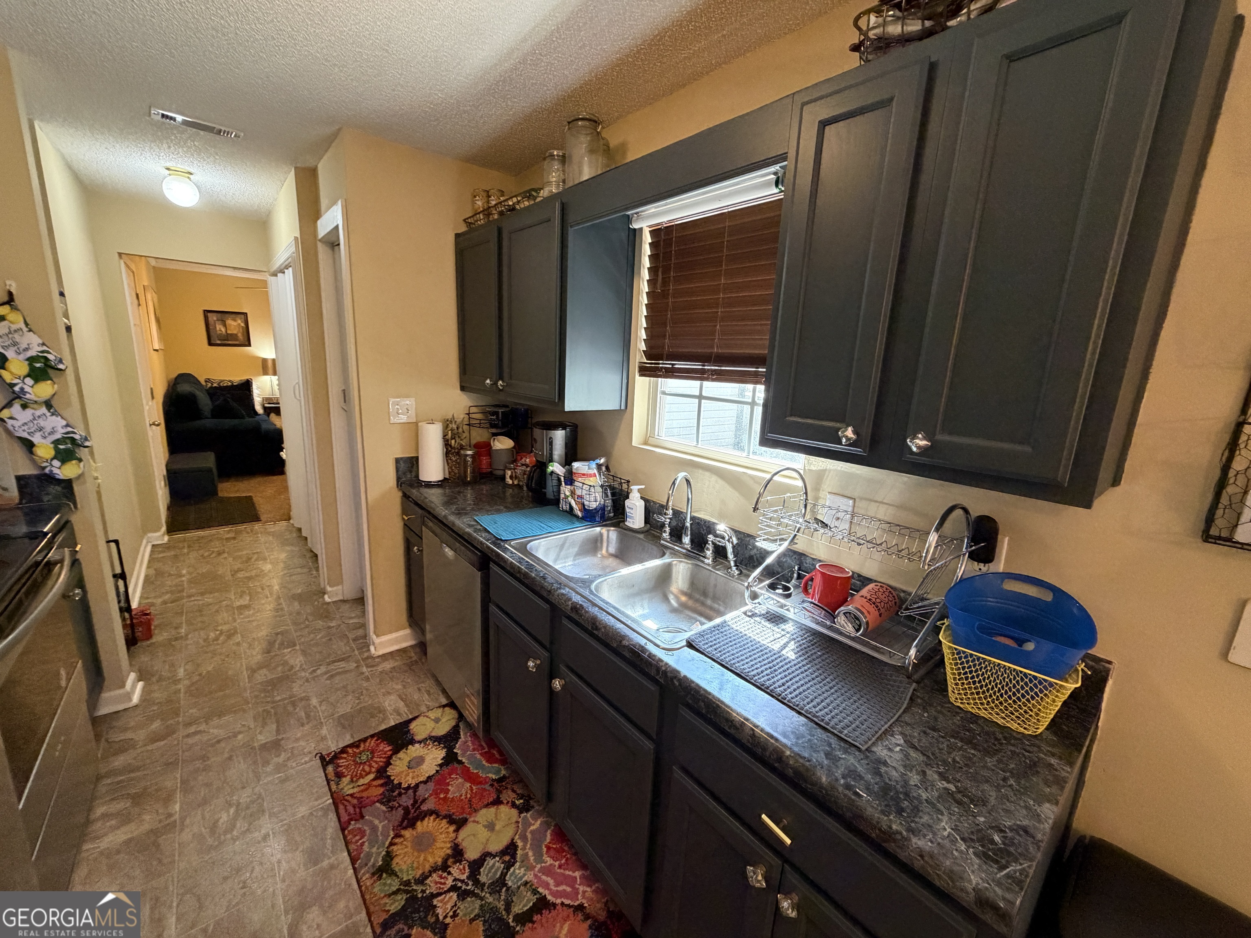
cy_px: 469
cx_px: 626
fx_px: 506
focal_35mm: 14
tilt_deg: -11.1
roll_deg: -2.5
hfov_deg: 102.1
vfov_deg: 85.7
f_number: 2.2
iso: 500
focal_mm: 2.22
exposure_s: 1/60
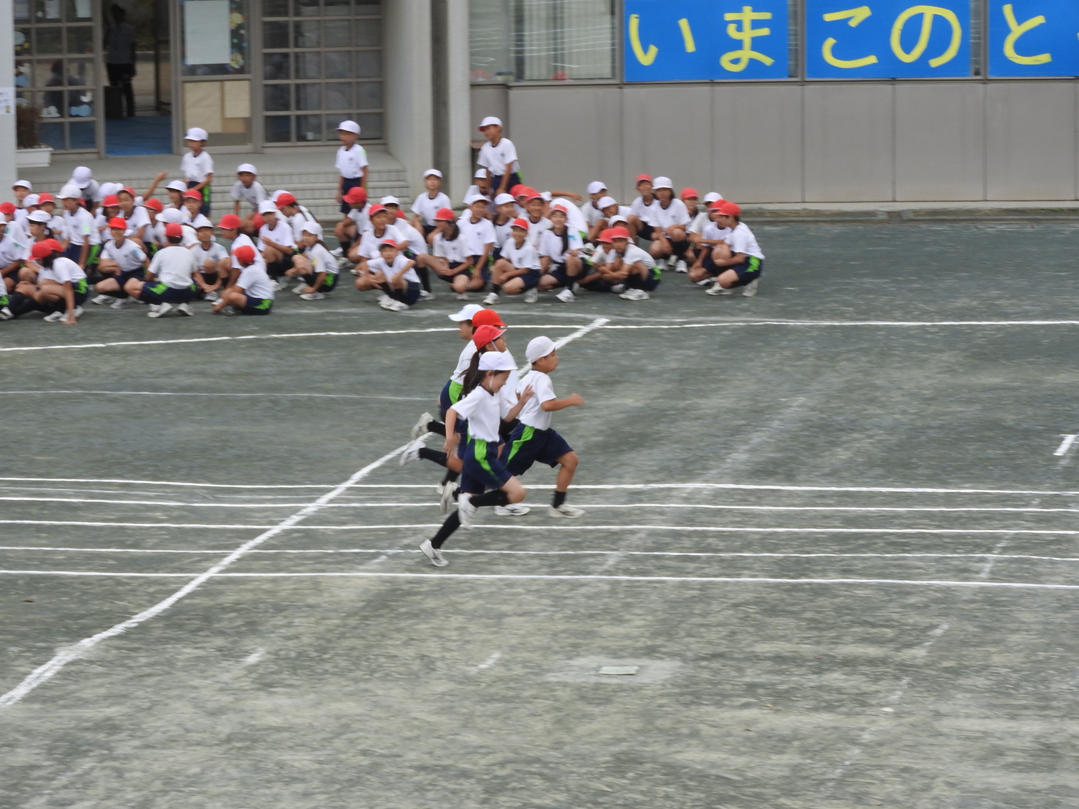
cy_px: 404
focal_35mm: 170
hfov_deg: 11.6
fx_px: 5299
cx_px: 540
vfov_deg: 8.7
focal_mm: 30.5
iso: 100
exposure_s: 1/160
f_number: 5.2
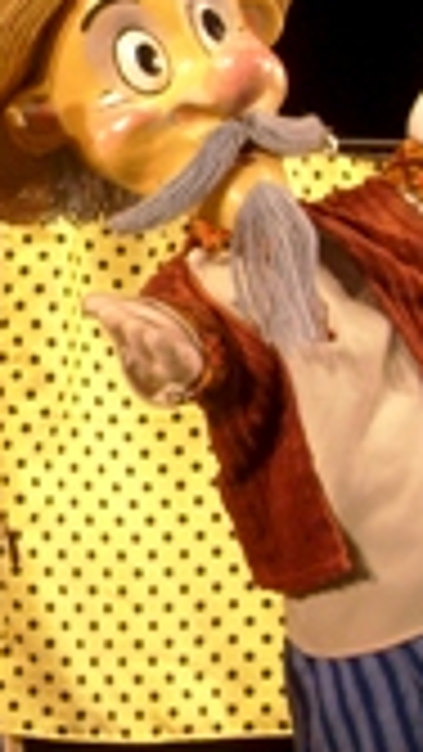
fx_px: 2272
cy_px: 205
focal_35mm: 114
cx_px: -259
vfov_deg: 18.7
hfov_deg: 10.2
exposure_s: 1/90
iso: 80
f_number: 3
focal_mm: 7.2
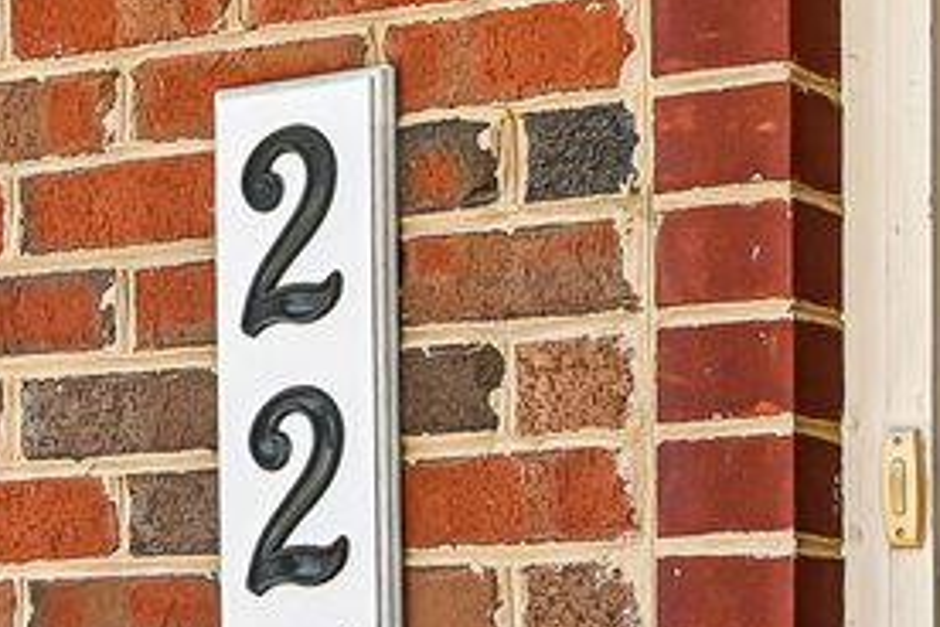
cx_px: 555
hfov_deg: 19.6
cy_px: 625
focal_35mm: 104
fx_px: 2715
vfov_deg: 13.0
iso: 100
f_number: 8
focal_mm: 14
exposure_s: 1/50
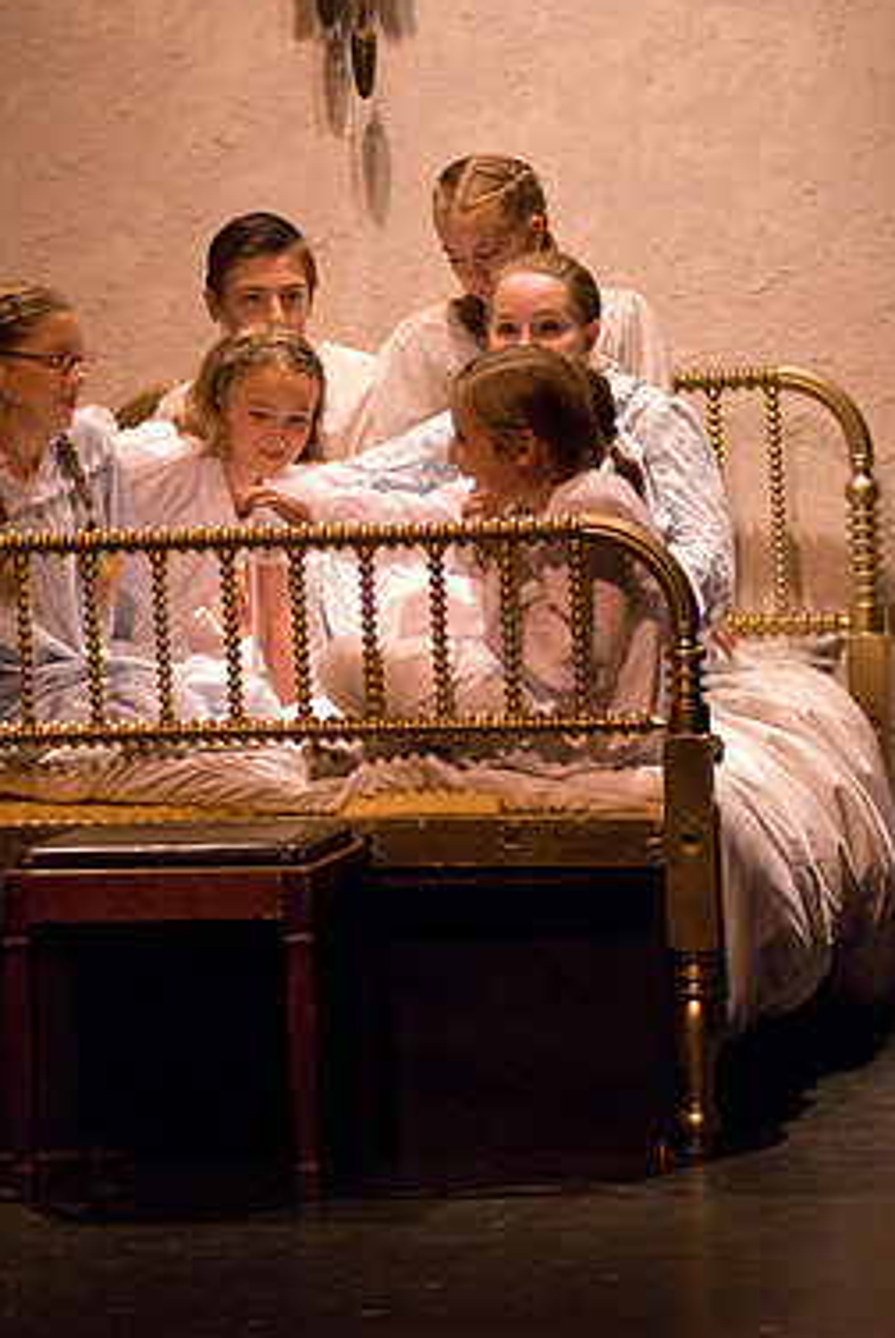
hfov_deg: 7.0
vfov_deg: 10.4
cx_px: 442
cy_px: 752
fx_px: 7332
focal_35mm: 197
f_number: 2.8
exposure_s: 1/160
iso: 1600
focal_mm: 110
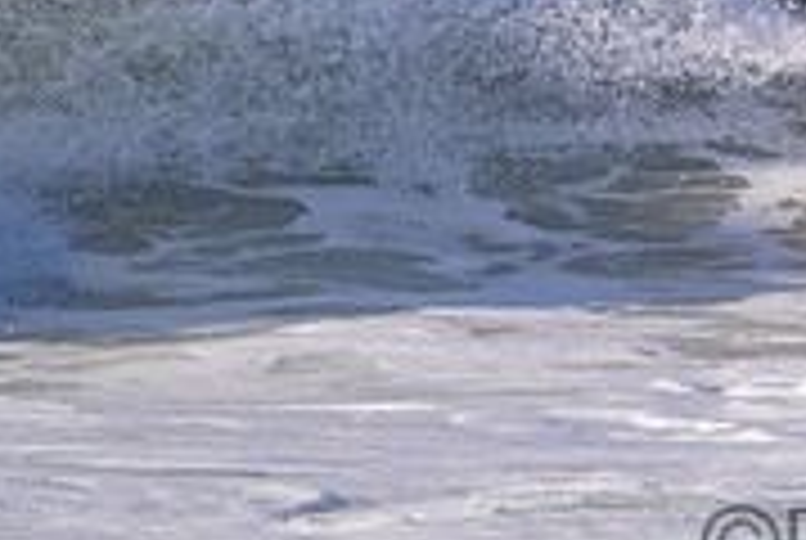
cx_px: 1049
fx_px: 57993
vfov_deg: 0.5
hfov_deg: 0.8
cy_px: -200
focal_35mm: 2586
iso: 1800
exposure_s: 1/2000
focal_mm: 800
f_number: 11
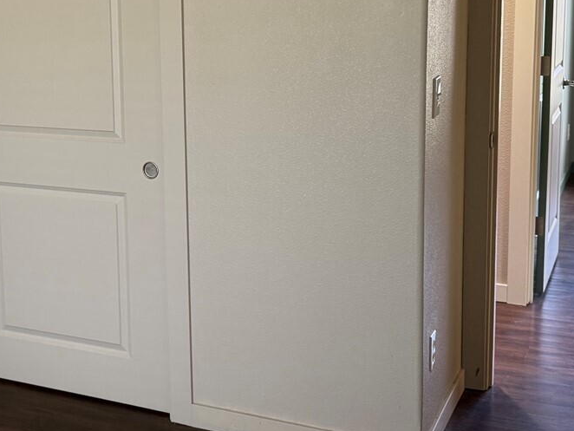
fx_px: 962
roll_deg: +1.8
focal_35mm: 58
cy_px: 135
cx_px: 127
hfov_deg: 32.4
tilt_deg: -9.3
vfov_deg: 25.1
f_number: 1.78
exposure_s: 1/91
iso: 200
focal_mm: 6.76
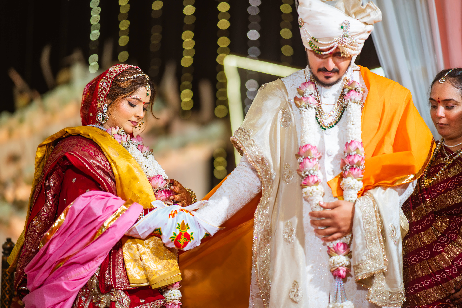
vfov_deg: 16.1
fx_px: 1091
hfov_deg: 23.9
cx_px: 231
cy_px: 154
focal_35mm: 85
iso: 250
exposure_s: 1/200
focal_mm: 85
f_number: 1.4
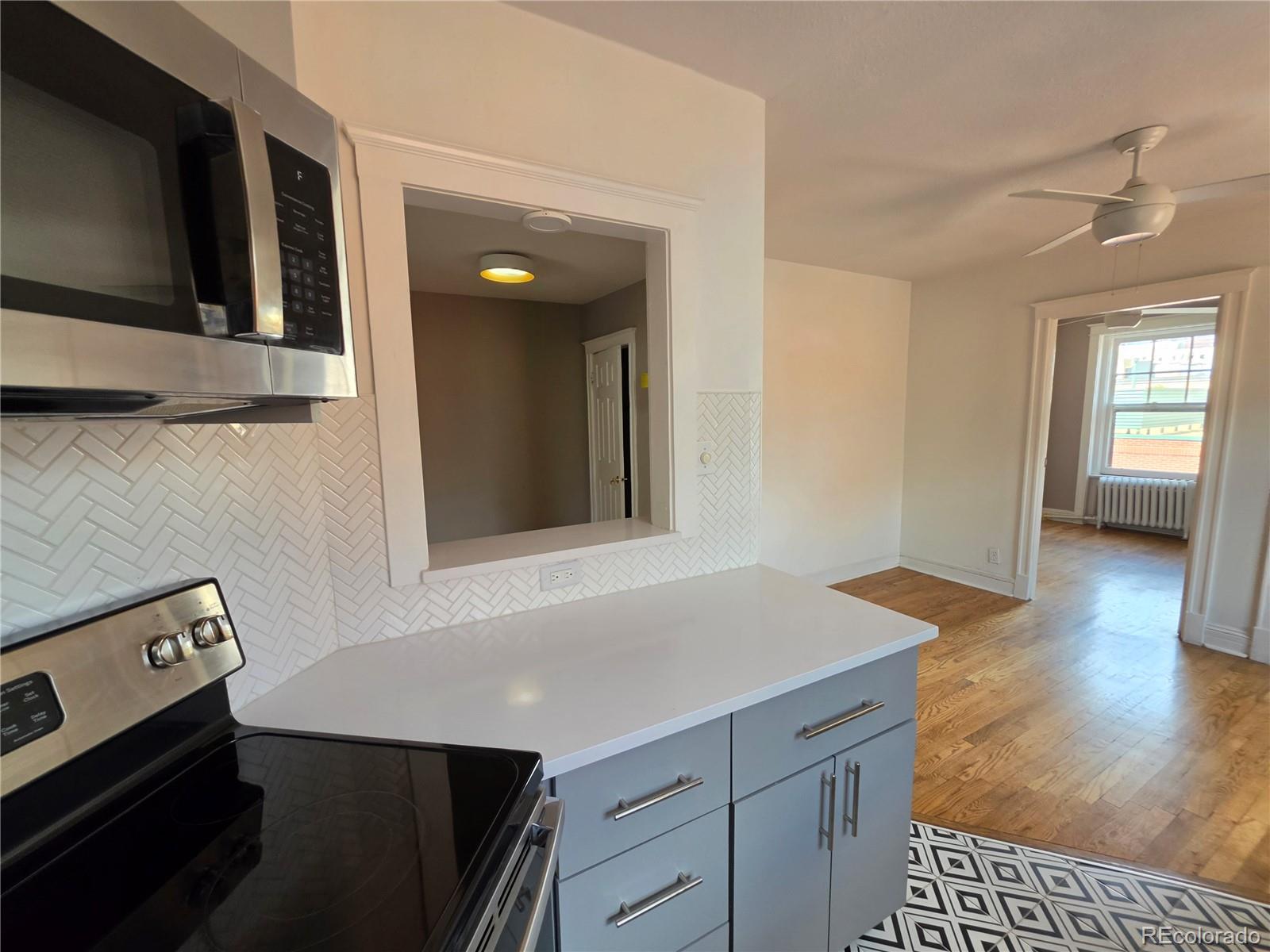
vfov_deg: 89.9
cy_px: 476
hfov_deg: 106.2
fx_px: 477
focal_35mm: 13
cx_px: 635
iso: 125
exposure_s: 1/120
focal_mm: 2.2
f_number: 1.9
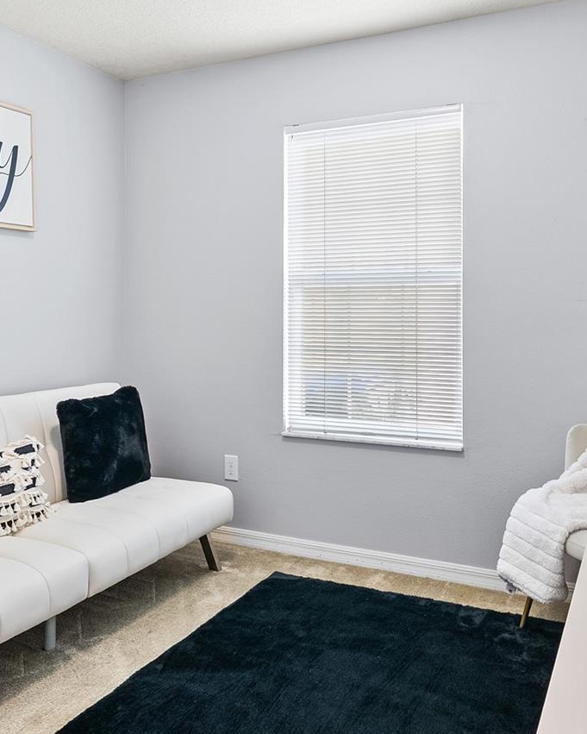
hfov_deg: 48.4
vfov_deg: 58.7
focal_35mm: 30
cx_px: 324
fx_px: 651
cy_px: 334
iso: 400
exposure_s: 1/4
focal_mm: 17
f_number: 8
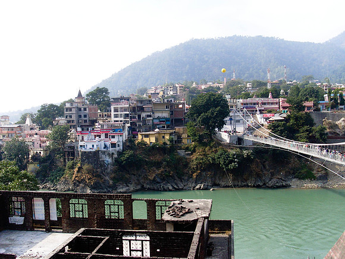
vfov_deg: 37.7
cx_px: 172
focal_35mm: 38
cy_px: 130
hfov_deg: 49.0
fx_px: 379
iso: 80
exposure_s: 1/125
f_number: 7.7
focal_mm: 6.3
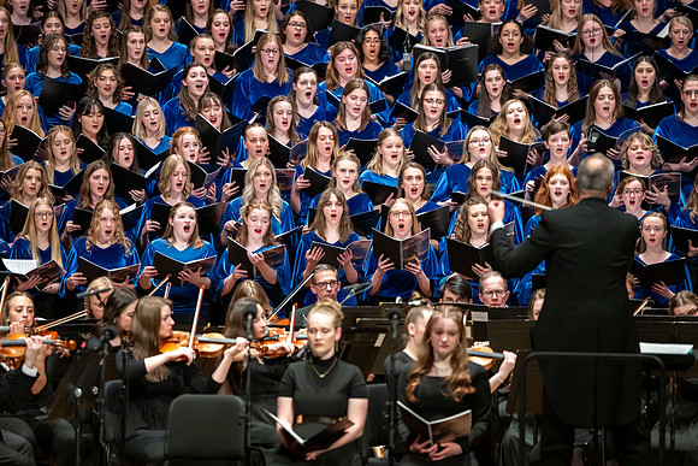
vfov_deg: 6.6
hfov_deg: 9.8
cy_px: 196
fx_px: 4060
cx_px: 349
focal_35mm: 209
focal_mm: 180
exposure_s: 1/320
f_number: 2.8
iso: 3200
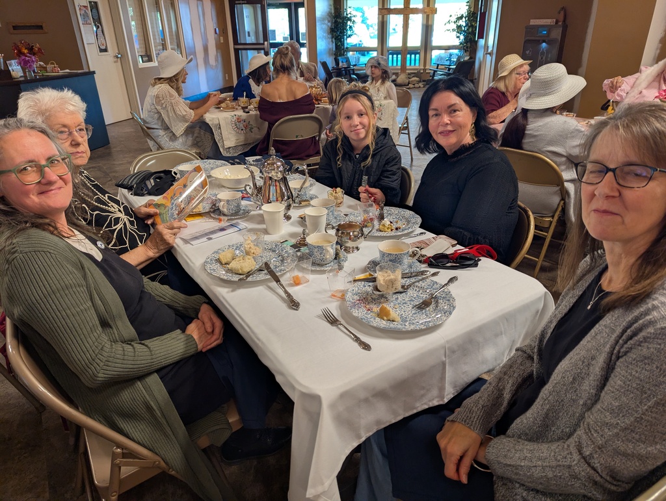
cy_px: 250
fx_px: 462
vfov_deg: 56.9
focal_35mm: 24
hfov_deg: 71.5
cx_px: 333
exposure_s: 1/60
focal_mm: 6.81
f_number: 1.85
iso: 264
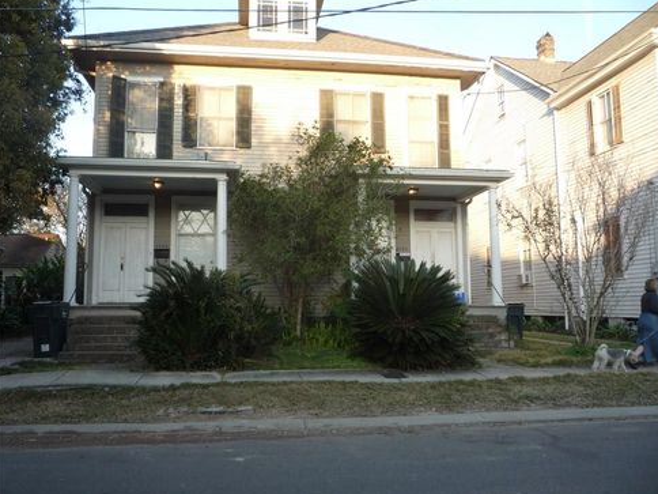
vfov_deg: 45.4
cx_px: 334
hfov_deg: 58.3
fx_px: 589
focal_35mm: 31
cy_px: 246
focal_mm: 5.2
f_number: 3.5
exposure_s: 1/100
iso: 100
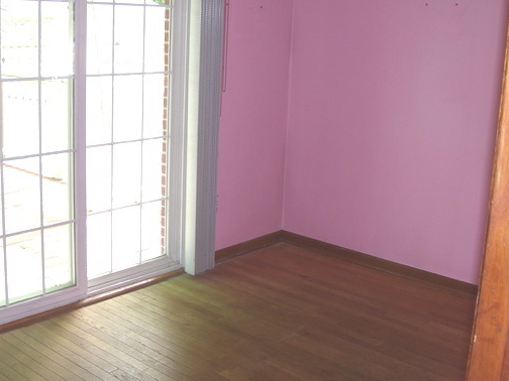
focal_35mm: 47
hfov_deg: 40.4
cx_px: 230
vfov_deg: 30.9
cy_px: 170
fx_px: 691
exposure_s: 1/60
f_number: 2.7
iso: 80
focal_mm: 6
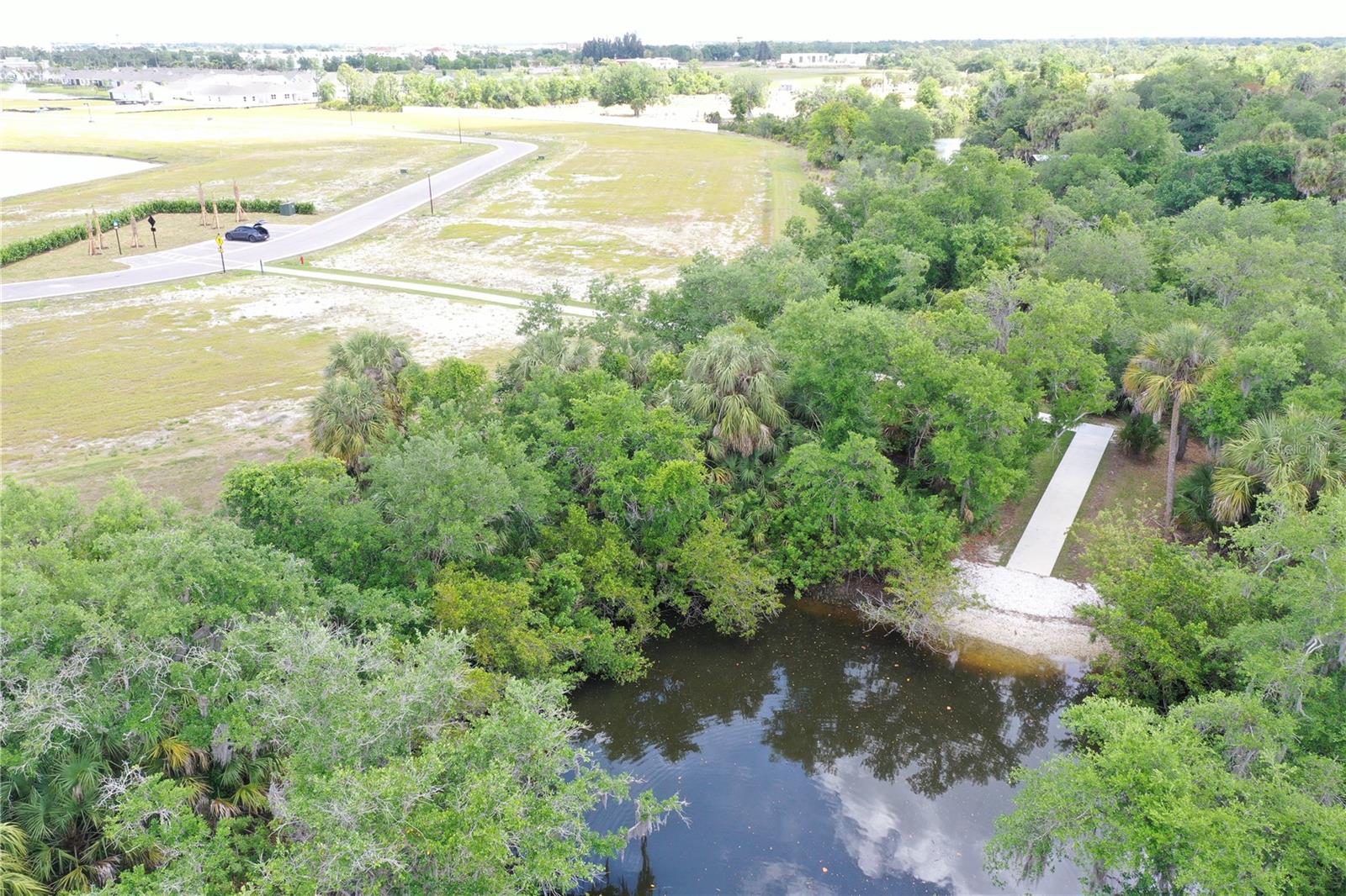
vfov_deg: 46.4
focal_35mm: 28
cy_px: 448
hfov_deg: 65.5
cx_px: 673
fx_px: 1047
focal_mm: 10.26
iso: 100
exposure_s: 1/120
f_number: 4.5
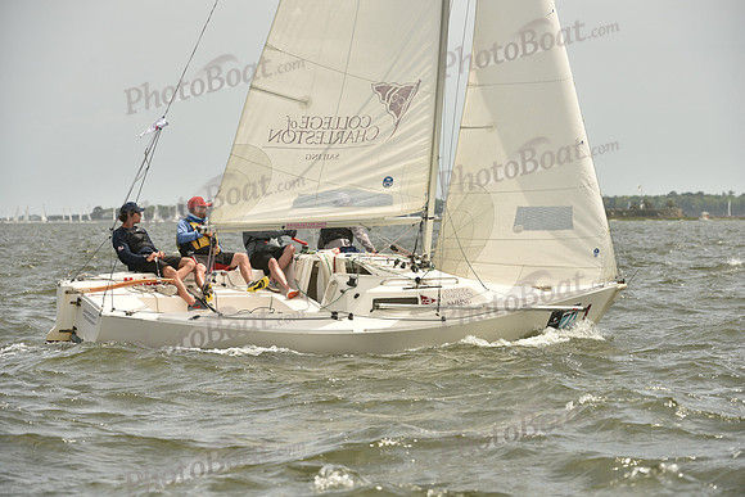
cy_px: 248
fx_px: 4140
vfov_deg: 6.9
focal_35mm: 200
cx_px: 372
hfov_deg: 10.3
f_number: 7.1
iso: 320
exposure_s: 1/1250
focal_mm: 200
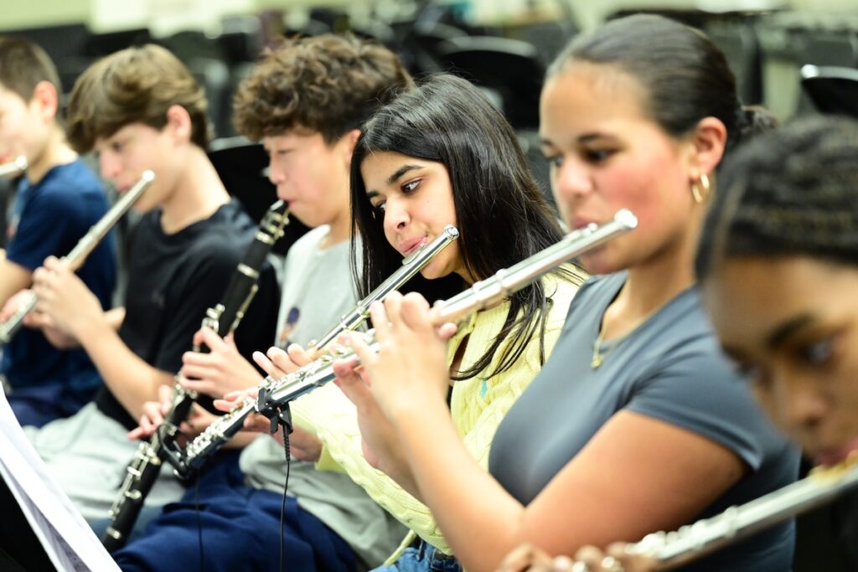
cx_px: 429
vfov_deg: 14.7
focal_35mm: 93
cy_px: 286
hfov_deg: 21.9
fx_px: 2217
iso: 5000
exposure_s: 1/160
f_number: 2.8
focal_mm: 93
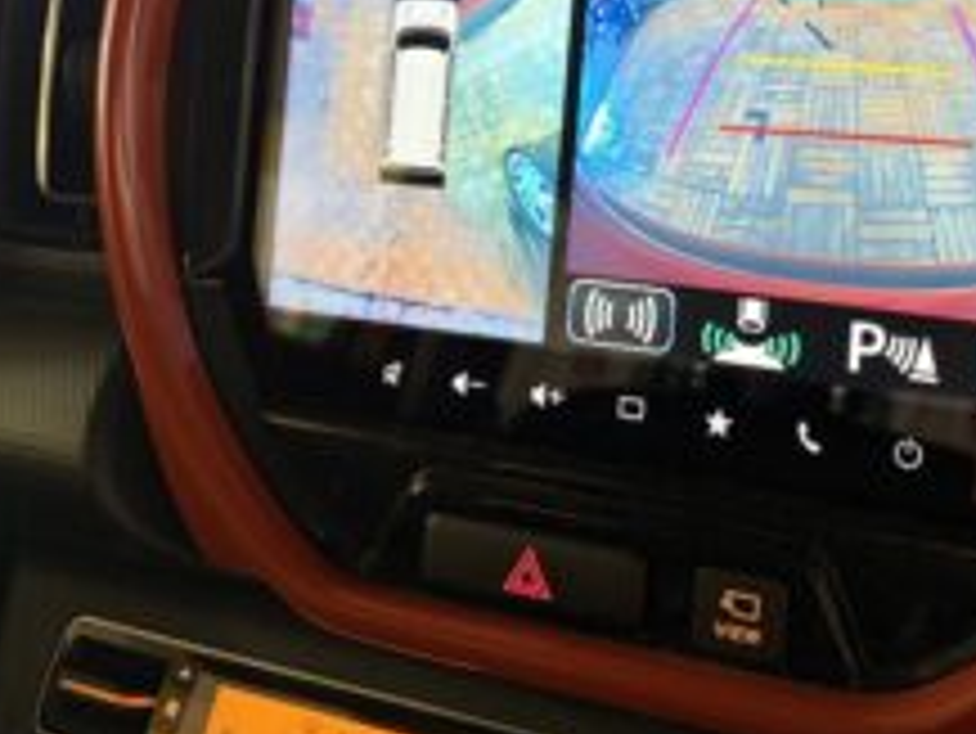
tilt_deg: -19.8
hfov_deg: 43.5
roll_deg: +3.5
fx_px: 1185
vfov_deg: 33.4
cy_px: 151
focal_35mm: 42
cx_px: 715
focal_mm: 5.96
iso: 320
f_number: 1.6
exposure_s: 1/60
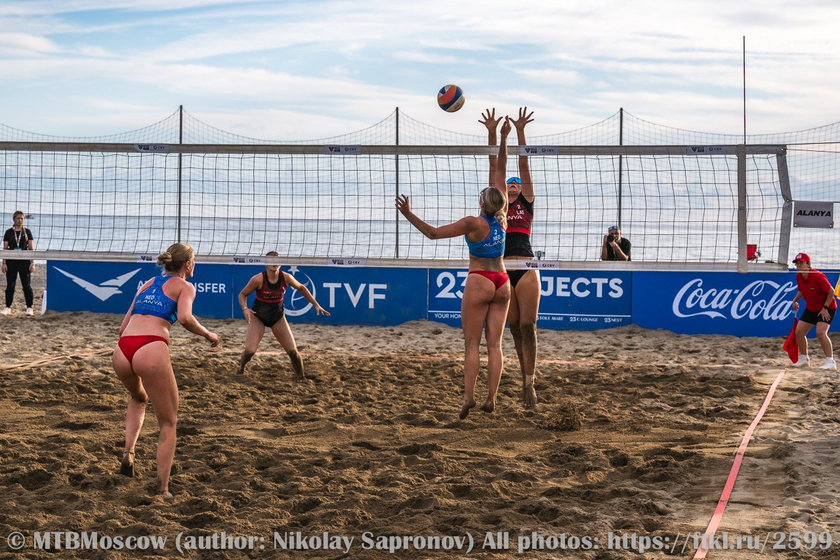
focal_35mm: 82
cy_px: 280
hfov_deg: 24.8
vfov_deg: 16.6
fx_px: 1913
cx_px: 420
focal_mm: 82
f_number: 6.3
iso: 400
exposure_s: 1/2000
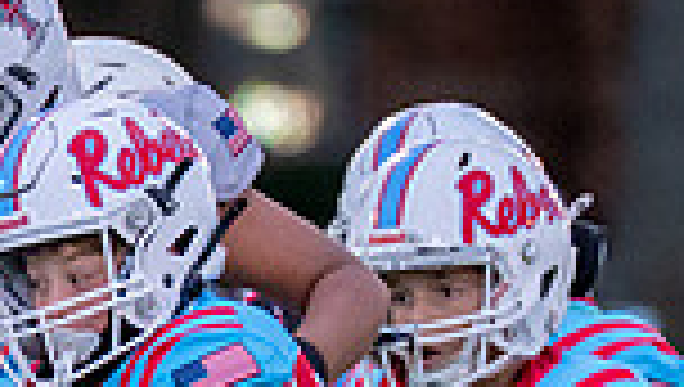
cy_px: 532
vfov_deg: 0.8
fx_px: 27534
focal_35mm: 1516
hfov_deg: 1.4
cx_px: -189
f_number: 2.8
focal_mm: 200
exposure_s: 1/1250
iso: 1600
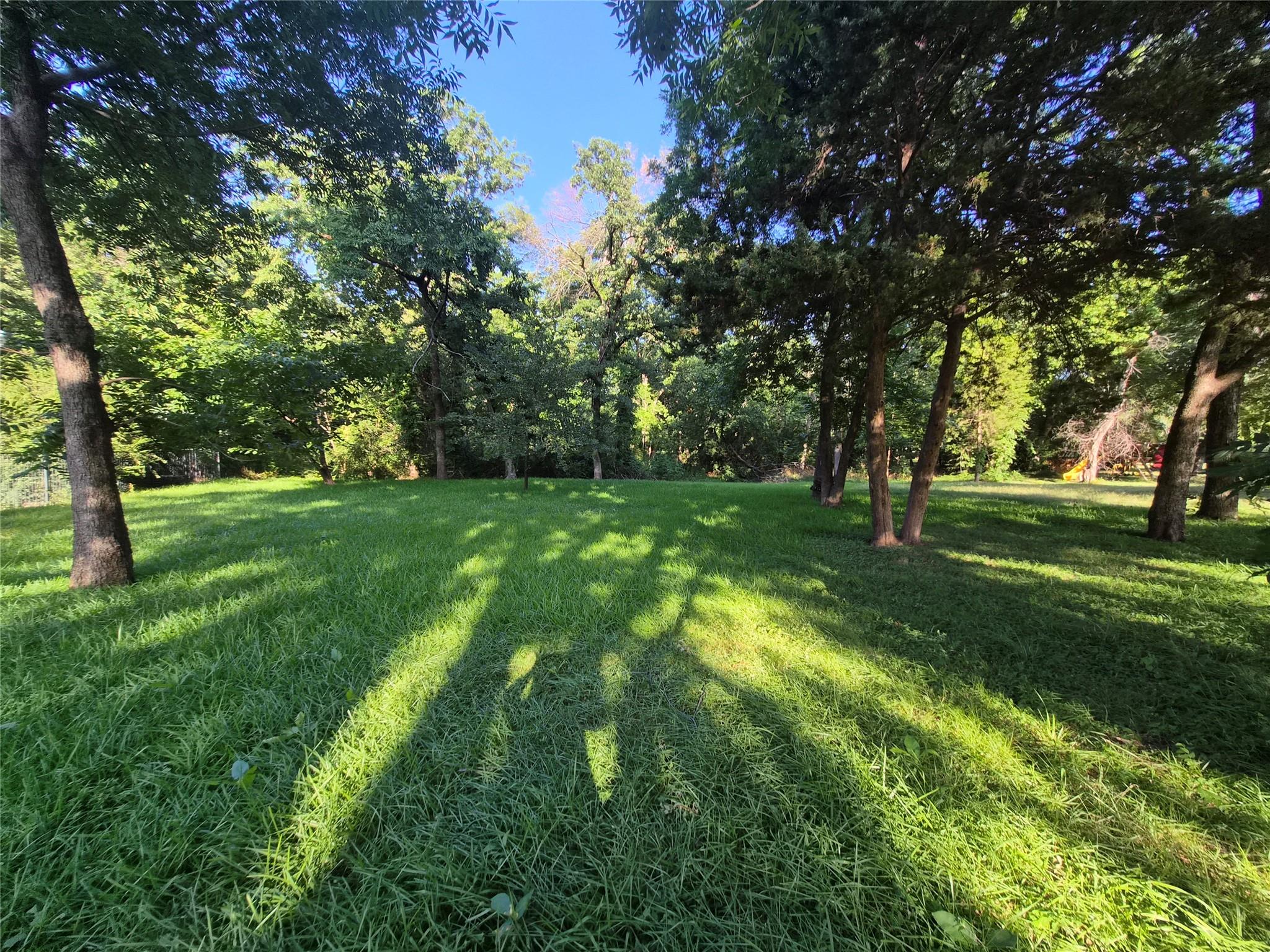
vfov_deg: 89.9
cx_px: 635
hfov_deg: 106.2
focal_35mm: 13
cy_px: 476
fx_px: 477
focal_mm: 1.7
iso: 25
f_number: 2.2
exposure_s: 1/124
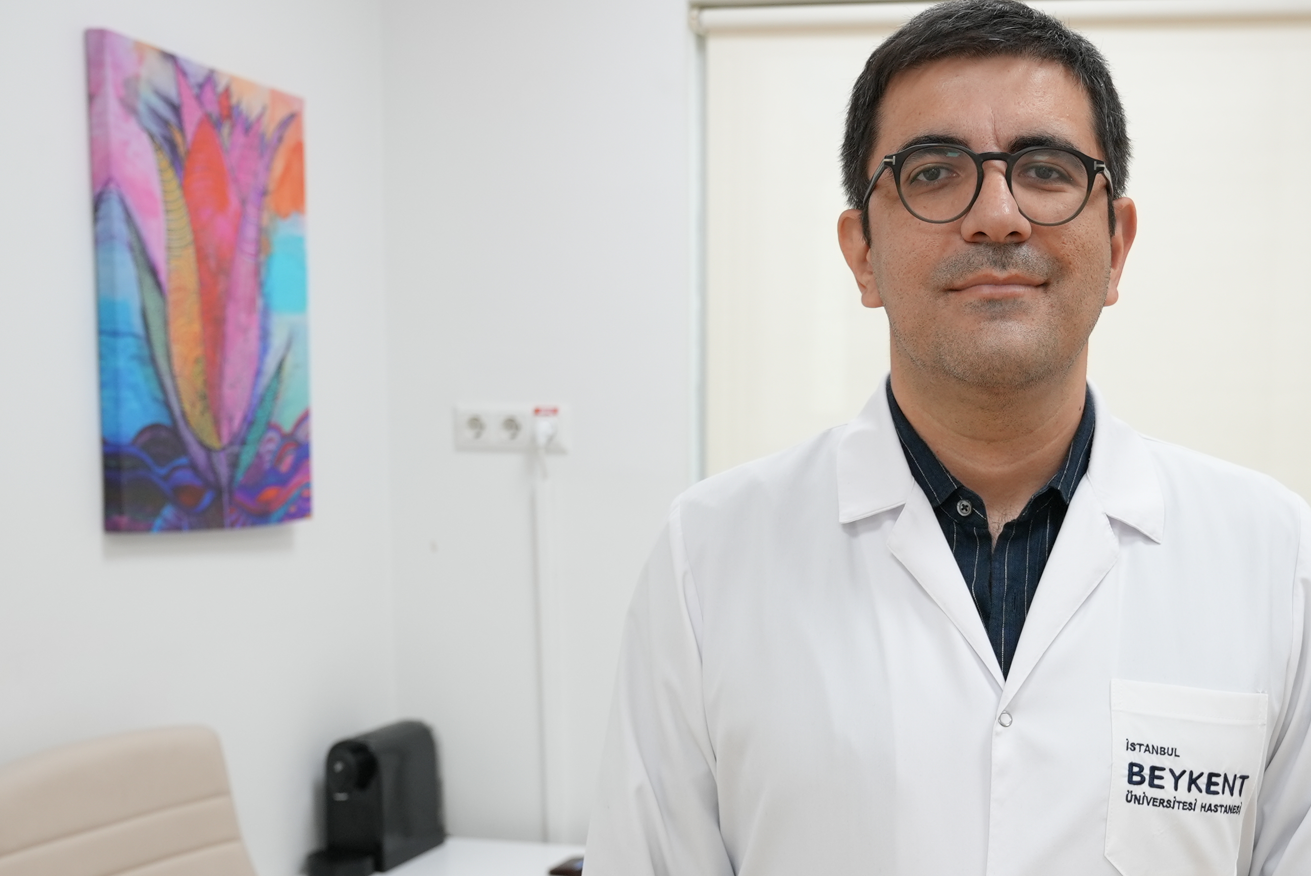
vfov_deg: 29.0
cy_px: 621
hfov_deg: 42.0
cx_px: 908
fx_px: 1676
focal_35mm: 46
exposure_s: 1/160
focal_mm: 29
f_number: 4
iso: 800
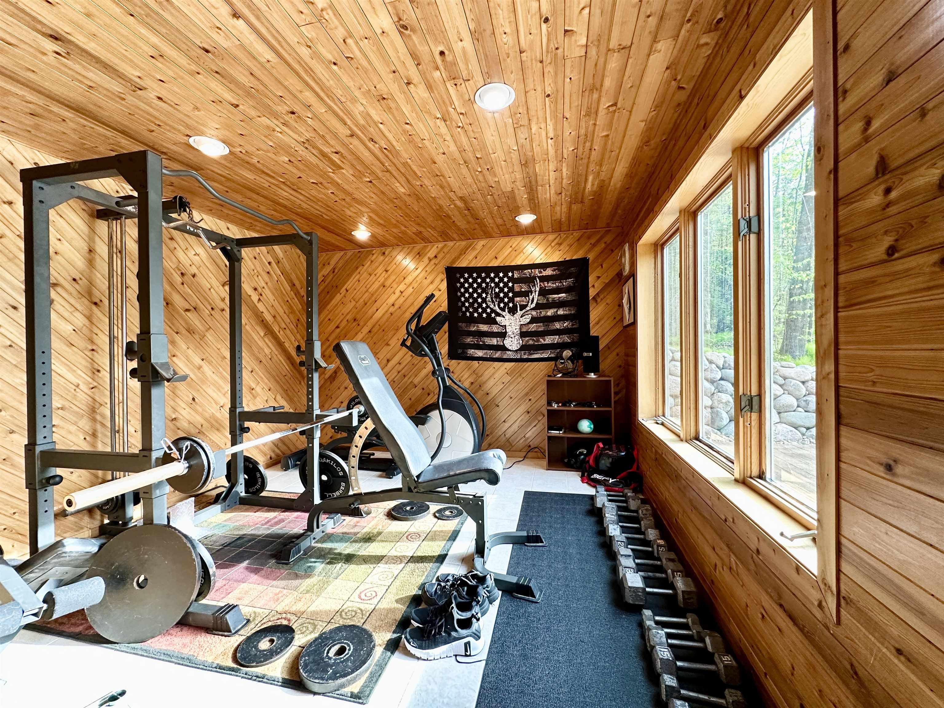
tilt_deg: -0.1
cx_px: 472
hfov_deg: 102.1
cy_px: 354
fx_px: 382
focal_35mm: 14
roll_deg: +1.1
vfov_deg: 85.7
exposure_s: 1/120
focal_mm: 2.22
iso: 250
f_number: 2.2
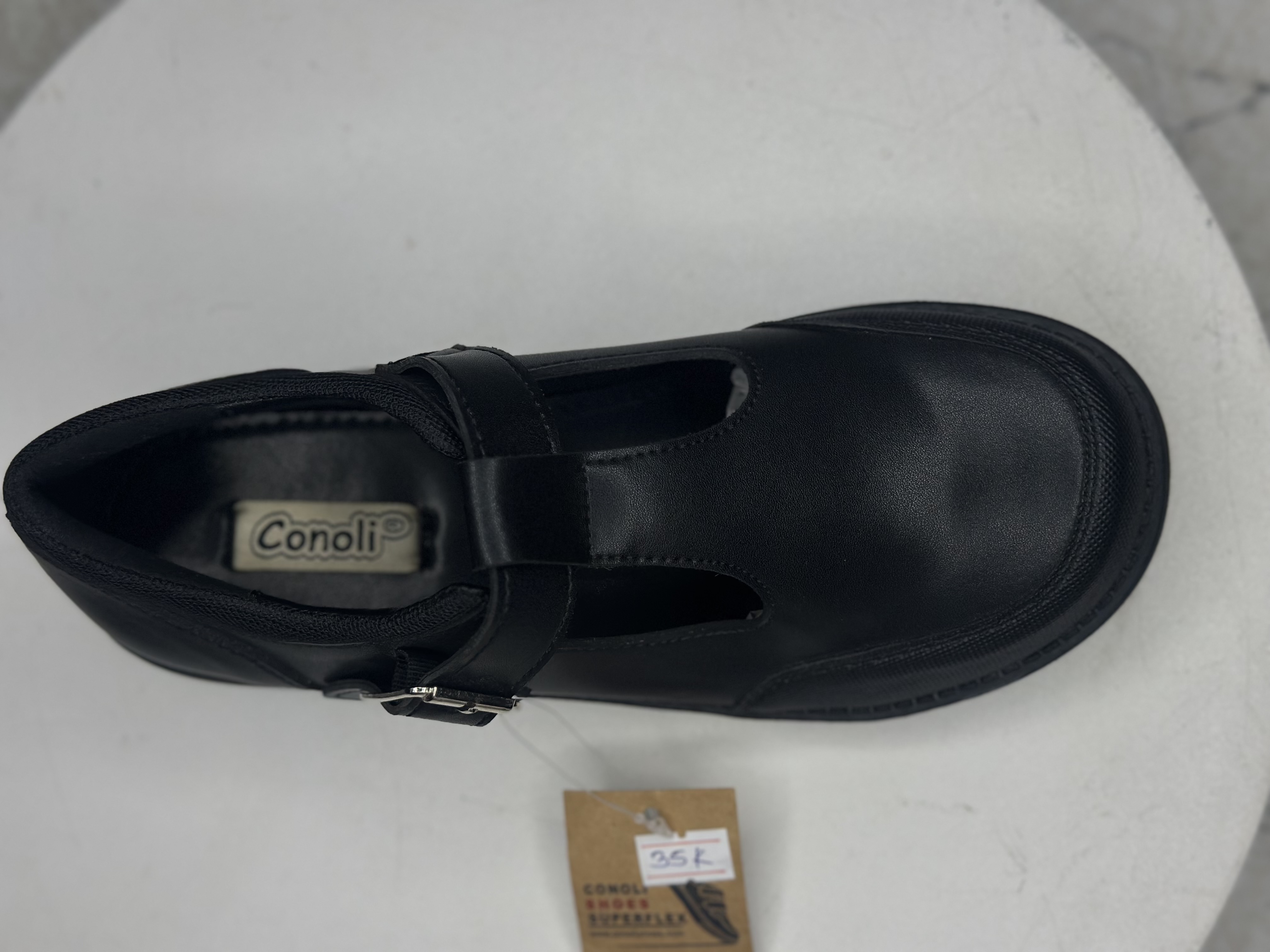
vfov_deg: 30.3
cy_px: 476
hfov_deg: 39.7
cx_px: 635
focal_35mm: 48
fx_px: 1761
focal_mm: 6.86
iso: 80
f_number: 1.78
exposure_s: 1/1157
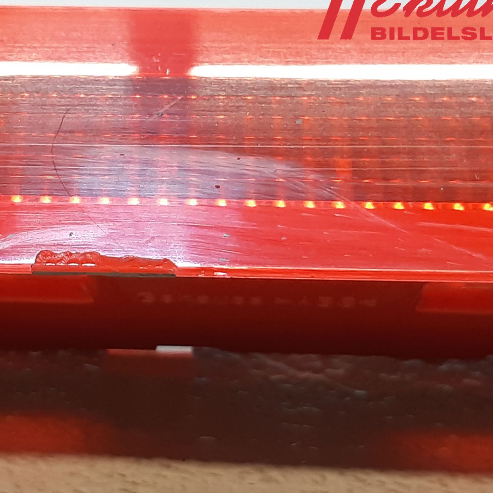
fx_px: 612
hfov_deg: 43.1
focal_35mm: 38
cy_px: 278
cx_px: 154
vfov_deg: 43.8
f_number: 1.7
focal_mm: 3.93
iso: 125
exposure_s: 1/60
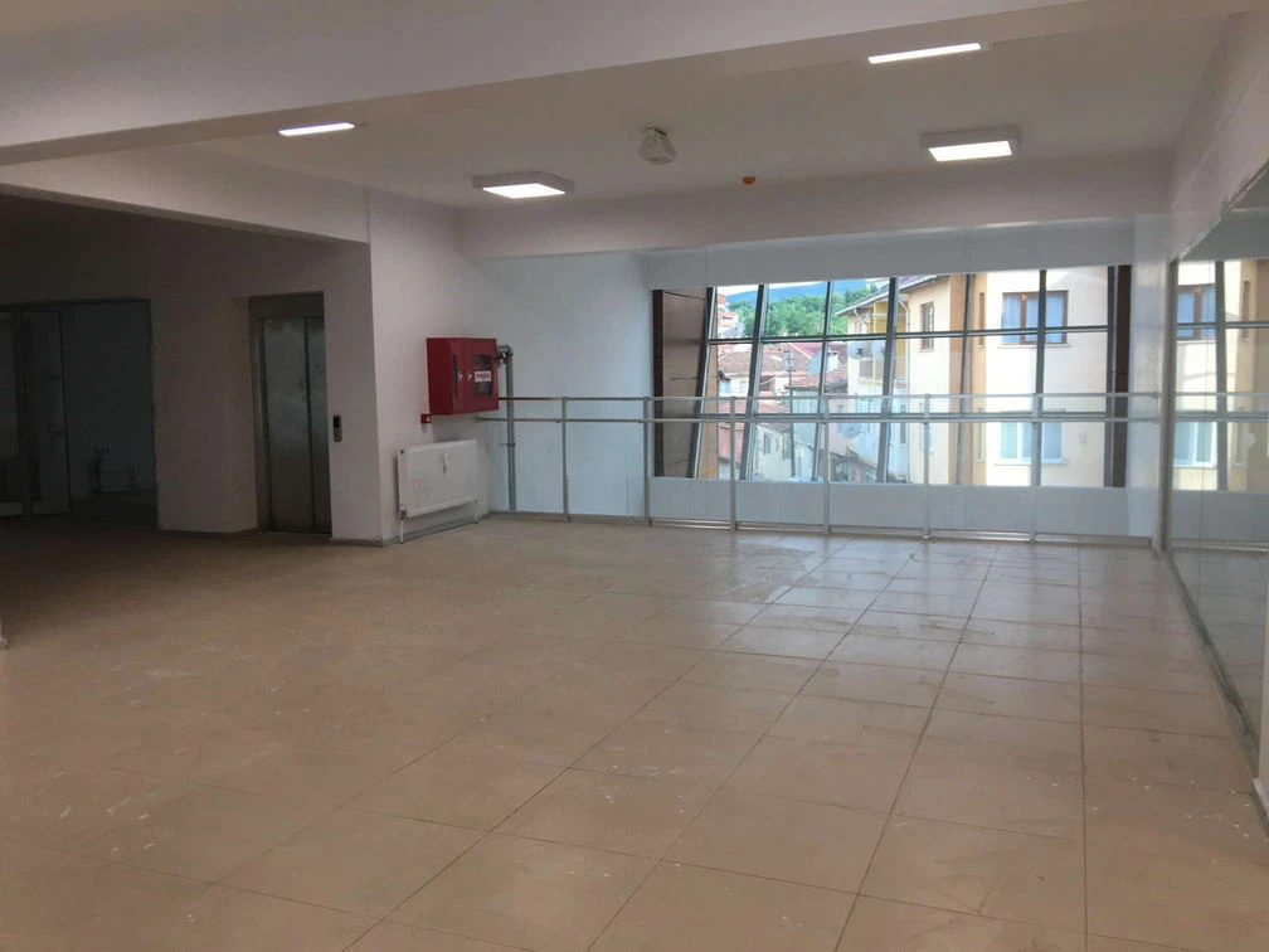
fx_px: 1063
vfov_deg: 48.2
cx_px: 634
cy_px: 476
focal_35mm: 29
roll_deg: +0.5
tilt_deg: -4.8
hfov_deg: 61.7
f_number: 2.2
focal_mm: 4.15
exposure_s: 1/100
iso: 40
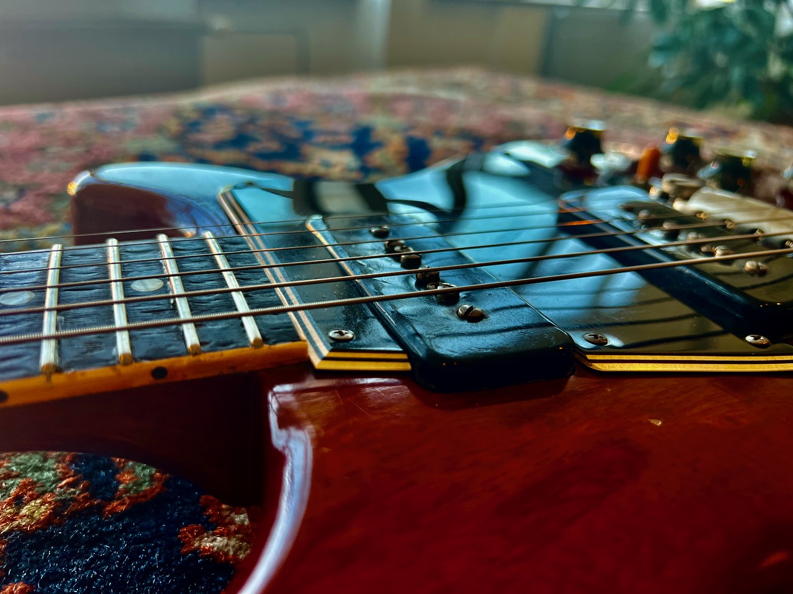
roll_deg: -2.9
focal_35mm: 26
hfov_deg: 67.3
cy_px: 297
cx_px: 396
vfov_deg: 53.1
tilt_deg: -25.4
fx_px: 596
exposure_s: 1/272
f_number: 1.5
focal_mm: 5.7
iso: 50
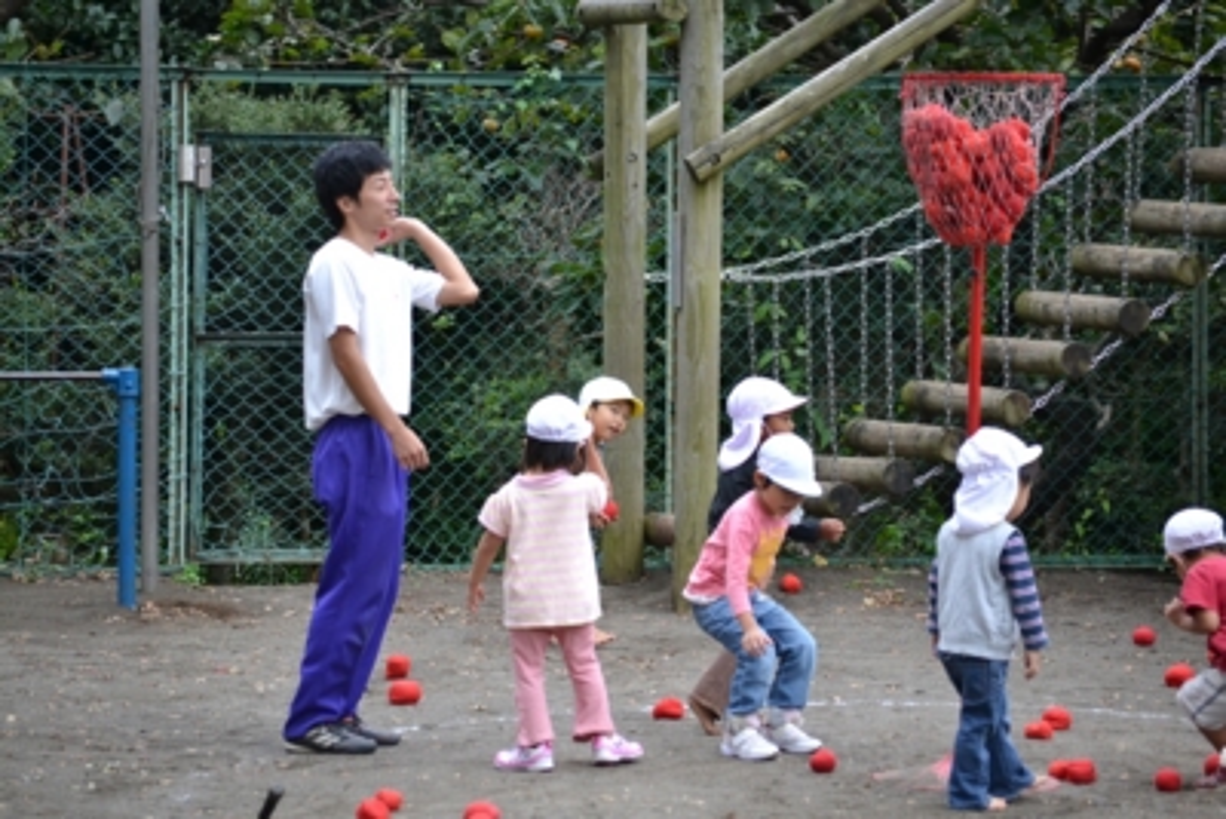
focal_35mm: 183
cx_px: 613
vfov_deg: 7.5
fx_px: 6234
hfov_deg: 11.2
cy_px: 410
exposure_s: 1/500
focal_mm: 122
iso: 1000
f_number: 4.8
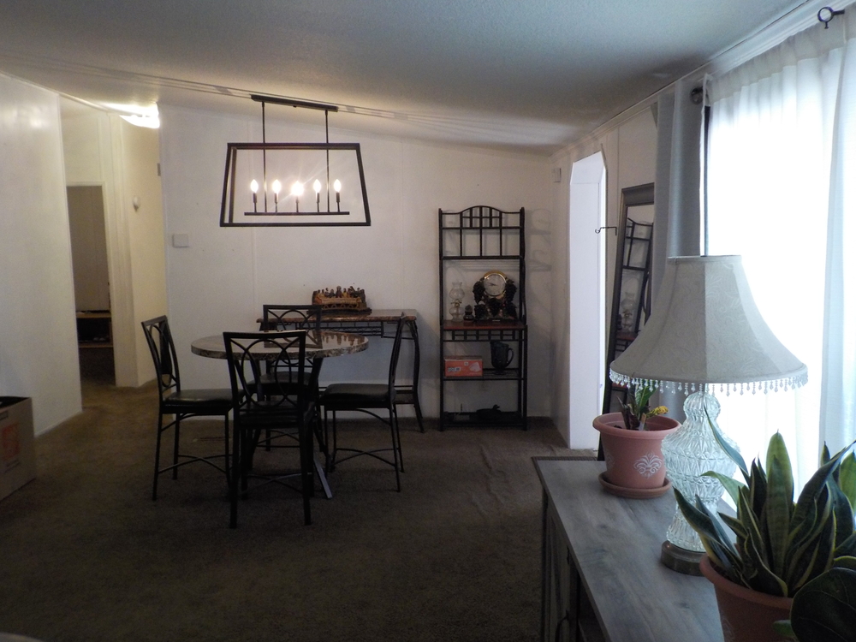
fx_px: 742
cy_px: 321
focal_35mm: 30
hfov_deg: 60.0
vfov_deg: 46.8
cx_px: 428
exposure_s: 1/30
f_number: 3.3
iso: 320
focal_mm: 4.1
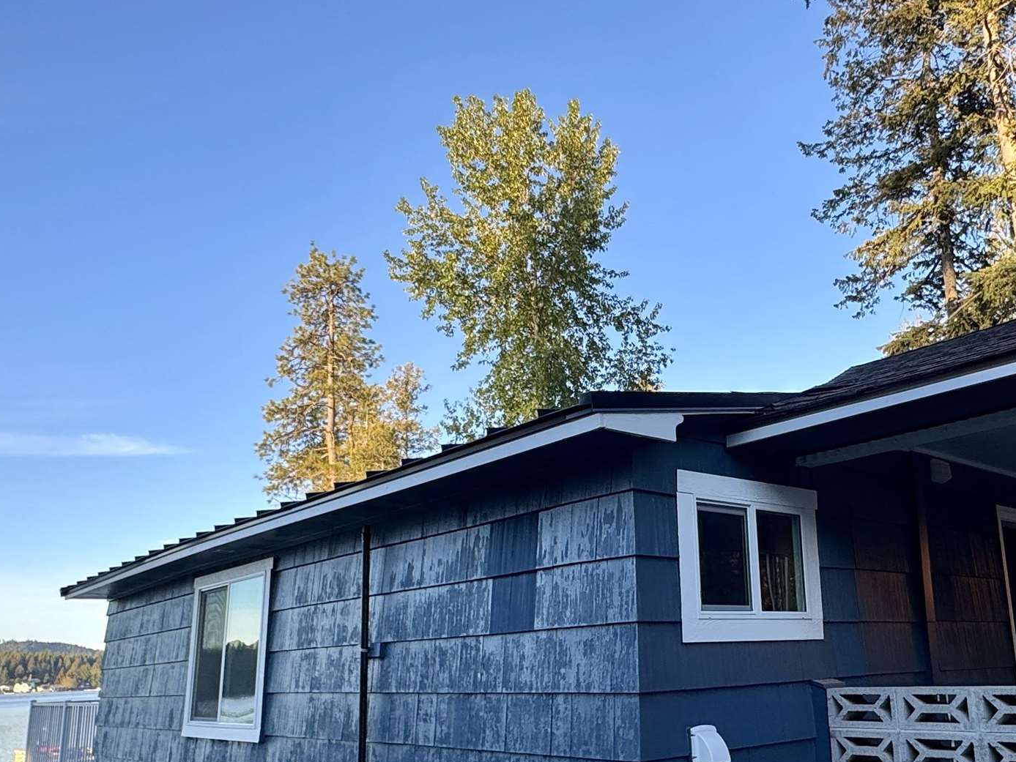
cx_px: 637
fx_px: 910
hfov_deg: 57.6
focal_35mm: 31
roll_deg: +2.2
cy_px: 467
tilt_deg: +12.7
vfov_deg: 45.2
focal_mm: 2.22
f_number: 2.2
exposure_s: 1/321
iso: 40
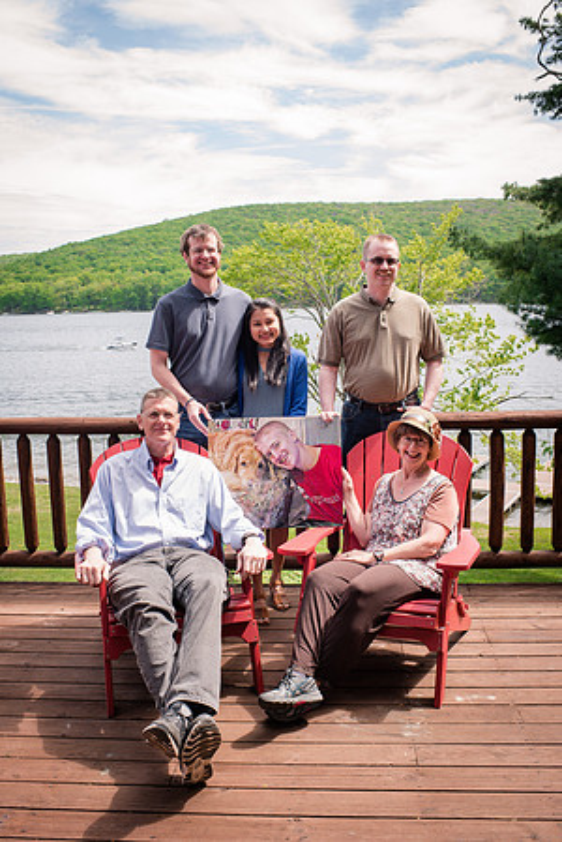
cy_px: 421
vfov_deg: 54.4
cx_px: 281
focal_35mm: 35
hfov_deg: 37.9
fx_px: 820
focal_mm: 35
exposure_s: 1/200
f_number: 8
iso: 320
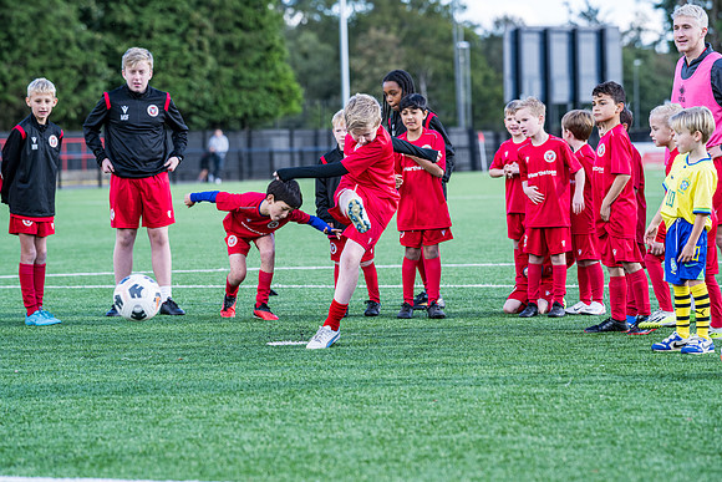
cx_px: 350
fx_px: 2789
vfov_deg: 9.9
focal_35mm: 139
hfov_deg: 14.7
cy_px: 241
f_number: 4
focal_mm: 135
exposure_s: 1/800
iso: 400
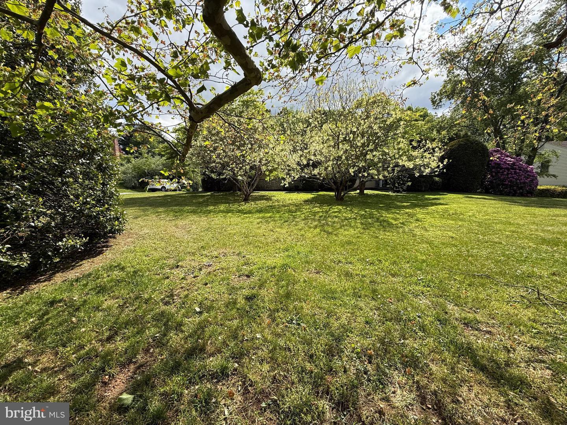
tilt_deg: -6.4
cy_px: 212
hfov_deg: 102.1
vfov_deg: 85.7
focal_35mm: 14
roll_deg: +1.9
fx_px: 229
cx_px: 284
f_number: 2.2
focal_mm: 2.22
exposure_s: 1/1105
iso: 50
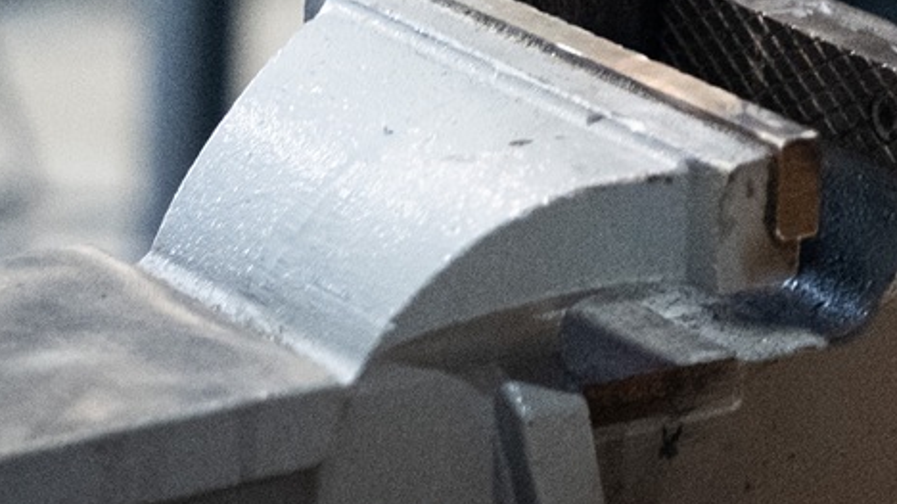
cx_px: 1460
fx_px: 5113
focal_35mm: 215
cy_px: -575
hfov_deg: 9.7
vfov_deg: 5.5
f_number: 1.8
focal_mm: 33
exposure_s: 1/320
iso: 2000
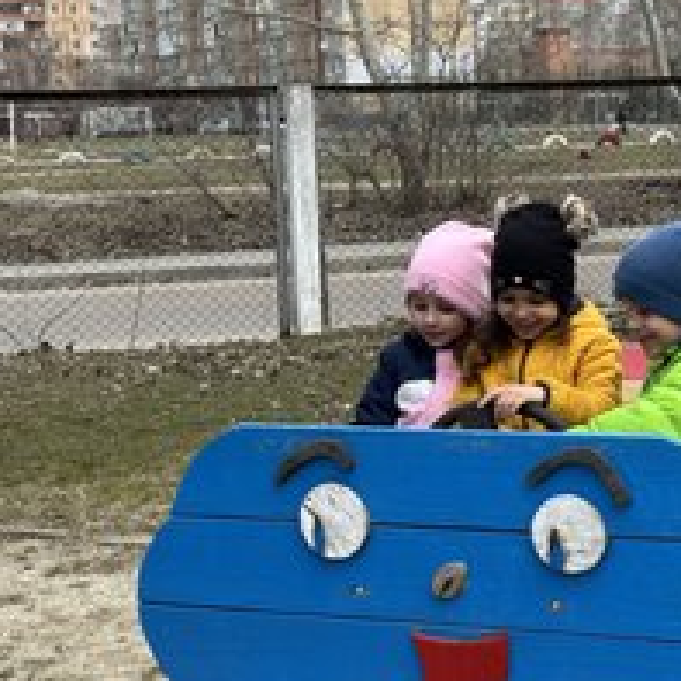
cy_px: 425
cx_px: 508
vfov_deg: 20.1
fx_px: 1914
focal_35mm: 86
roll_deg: +1.6
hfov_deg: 20.0
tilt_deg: -8.1
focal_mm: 6.76
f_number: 1.78
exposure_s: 1/1458
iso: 64
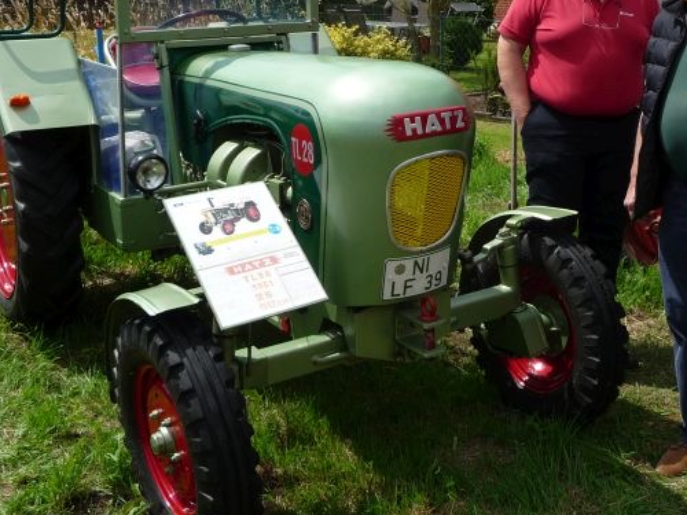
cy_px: 122
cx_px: 418
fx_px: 953
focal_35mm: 48
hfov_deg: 39.5
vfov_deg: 29.7
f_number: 3.4
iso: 100
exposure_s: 1/1300
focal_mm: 5
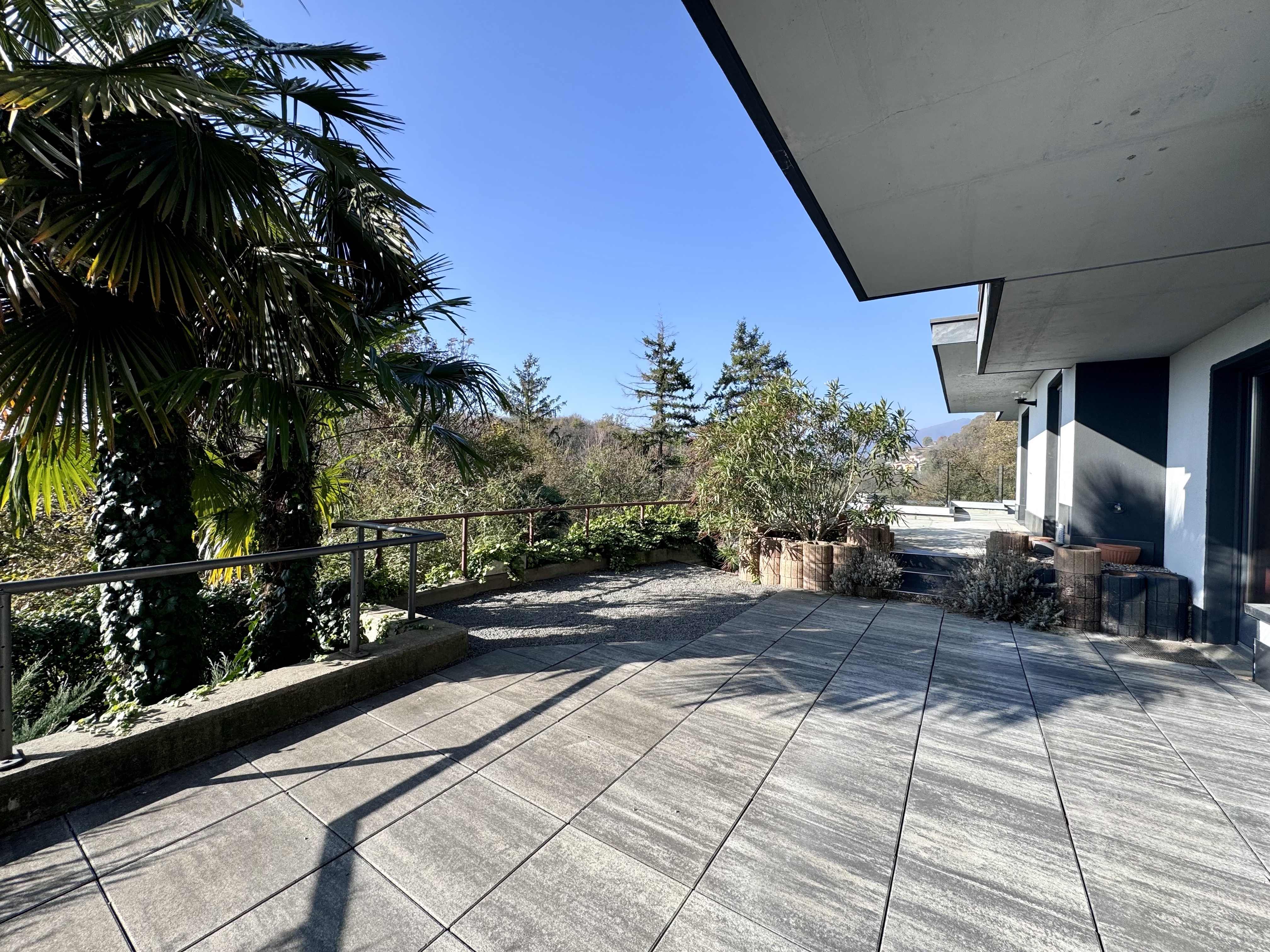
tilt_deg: -1.1
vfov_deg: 85.7
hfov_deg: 102.1
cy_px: 476
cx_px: 635
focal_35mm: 14
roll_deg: -1.4
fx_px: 514
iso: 40
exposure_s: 1/889
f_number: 2.2
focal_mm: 2.22
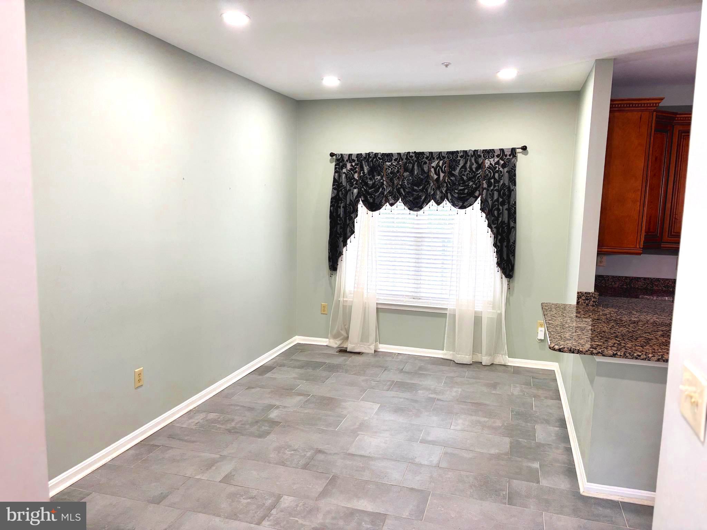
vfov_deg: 53.1
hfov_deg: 67.3
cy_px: 265
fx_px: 531
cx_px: 354
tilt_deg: -6.7
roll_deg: -1.1
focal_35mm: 26
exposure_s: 1/60
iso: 80
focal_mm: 5.96
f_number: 1.6
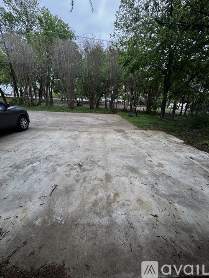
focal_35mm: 14
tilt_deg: -19.3
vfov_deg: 102.1
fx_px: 113
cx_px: 104
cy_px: 139
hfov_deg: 85.7
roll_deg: -2.0
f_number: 2.2
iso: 40
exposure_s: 1/105
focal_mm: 2.22
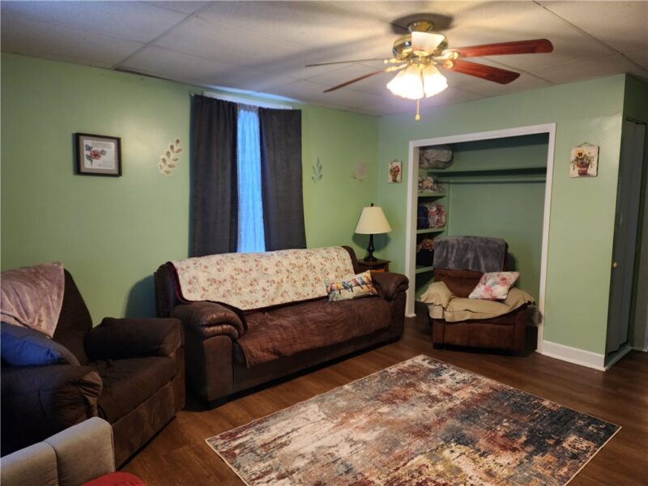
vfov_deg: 58.9
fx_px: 431
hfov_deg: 73.9
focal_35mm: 23
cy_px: 243
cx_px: 324
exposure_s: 1/120
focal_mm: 6.4
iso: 400
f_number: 1.8
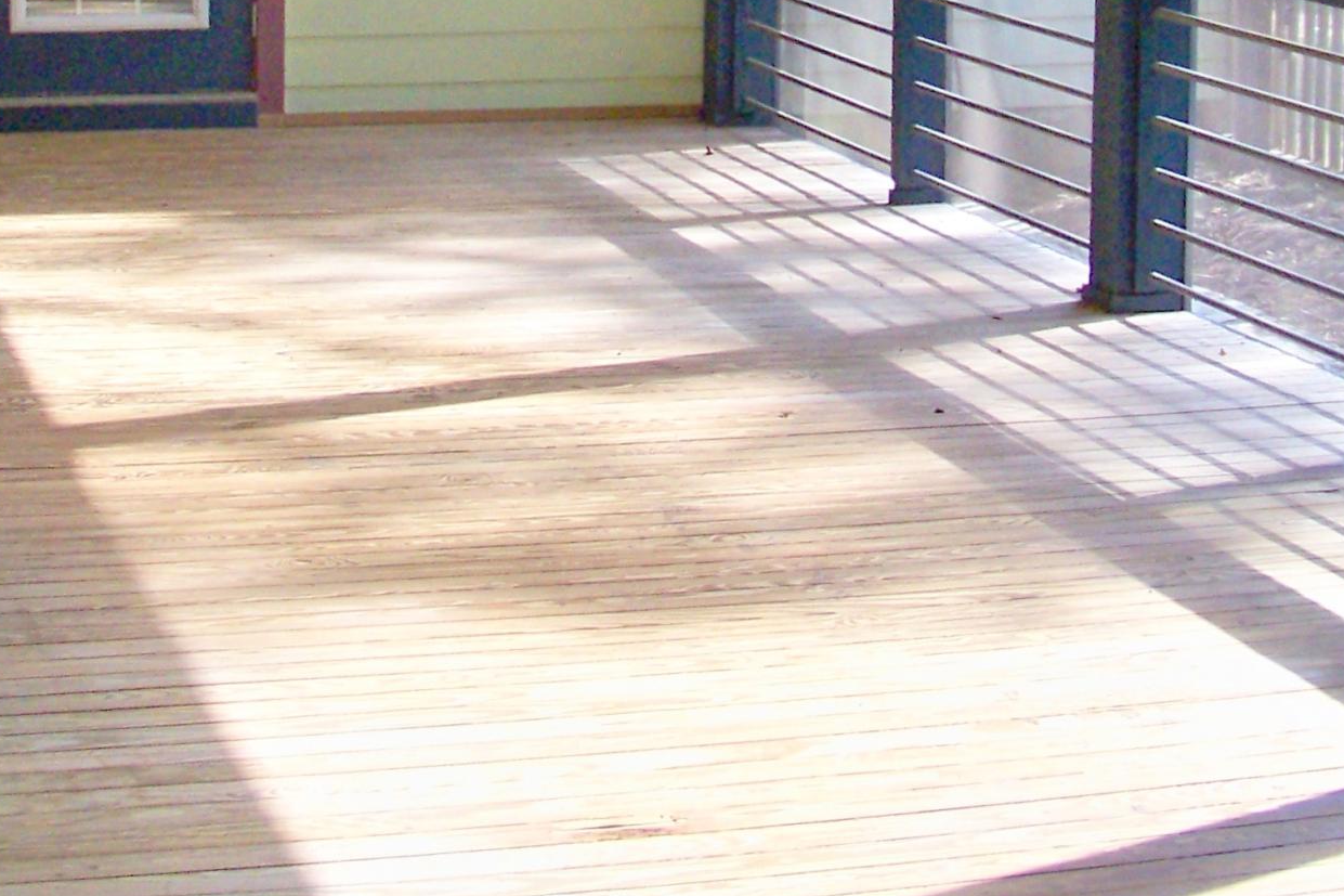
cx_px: 553
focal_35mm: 83
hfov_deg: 24.4
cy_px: -164
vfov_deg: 15.9
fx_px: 3098
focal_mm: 5.85
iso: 200
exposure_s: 1/200
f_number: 2.8
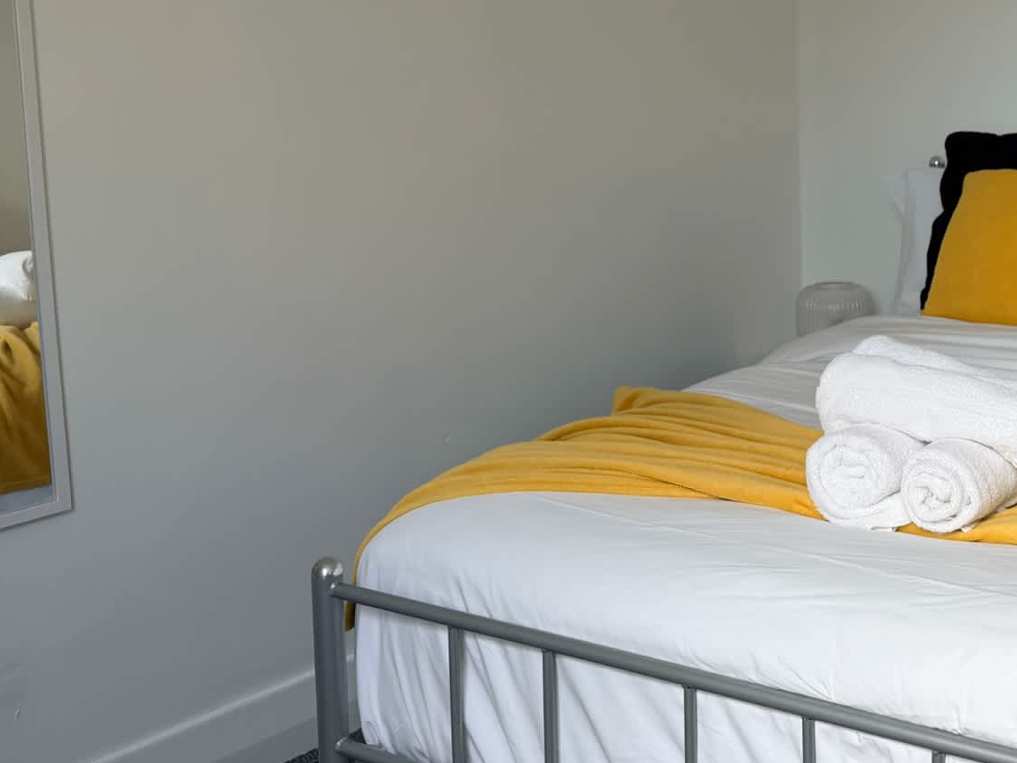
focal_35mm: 44
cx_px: 719
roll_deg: +1.2
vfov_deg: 32.4
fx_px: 1293
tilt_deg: -6.0
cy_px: 219
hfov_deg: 42.1
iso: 80
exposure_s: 1/121
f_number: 1.8
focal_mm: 6.8
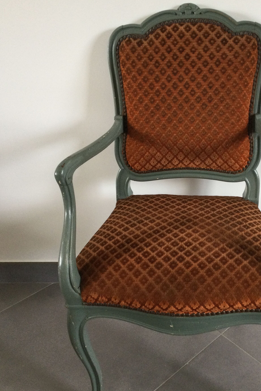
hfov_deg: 34.8
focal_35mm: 38
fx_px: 413
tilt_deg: -32.6
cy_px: 211
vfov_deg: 50.6
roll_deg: +1.3
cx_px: 166
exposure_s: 1/33
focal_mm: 3.3
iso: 100
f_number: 2.4
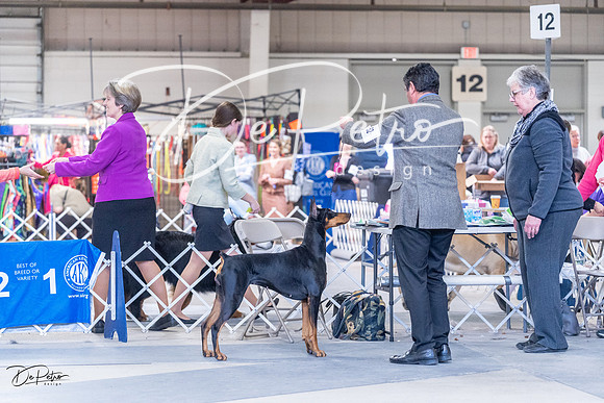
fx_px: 2064
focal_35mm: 123
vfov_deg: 11.2
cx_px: 302
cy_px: 202
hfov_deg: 16.6
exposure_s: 1/320
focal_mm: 123
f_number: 4
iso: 6400
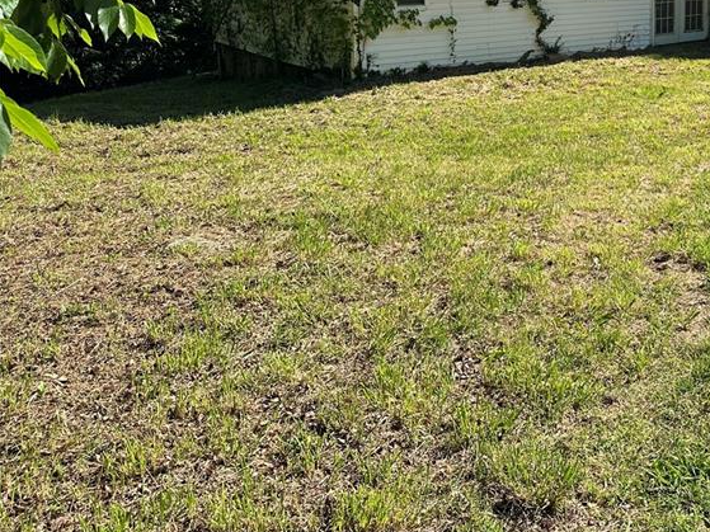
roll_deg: -1.5
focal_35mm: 44
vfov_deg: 31.3
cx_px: 649
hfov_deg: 39.6
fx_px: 902
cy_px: 53
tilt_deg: -7.1
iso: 80
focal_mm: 6.86
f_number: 1.78
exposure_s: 1/2155
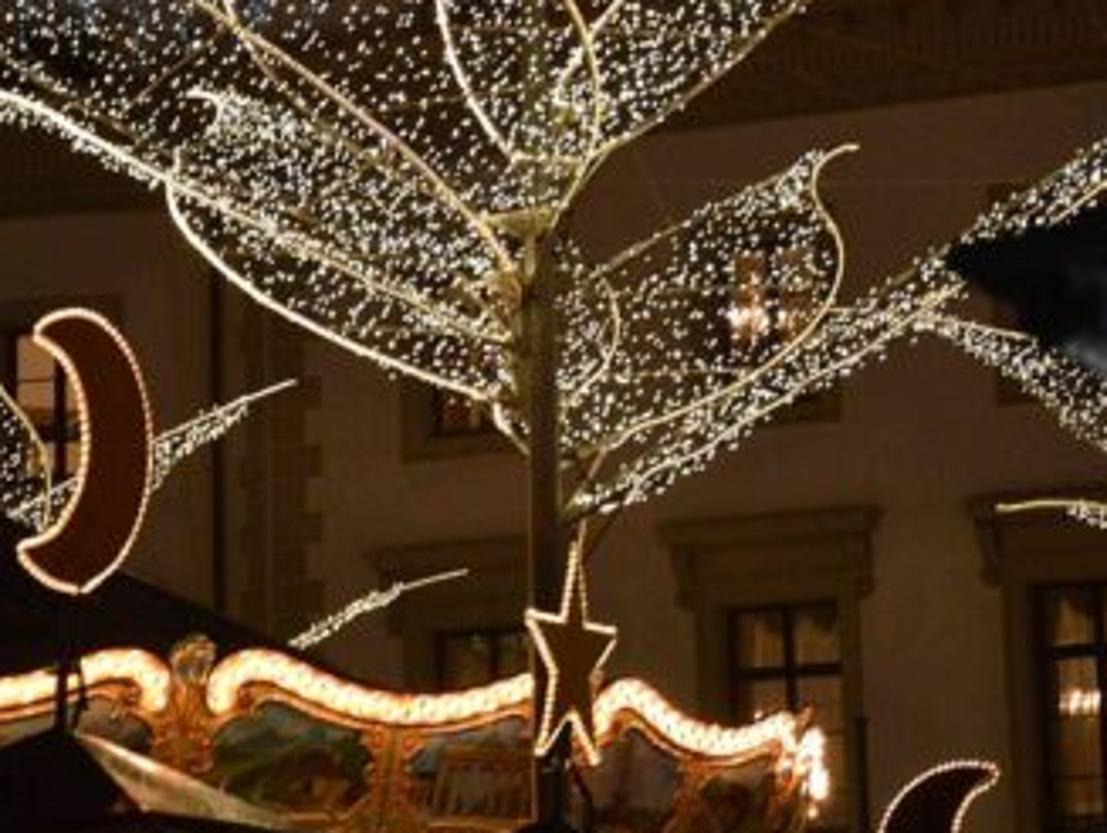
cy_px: 69
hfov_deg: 10.4
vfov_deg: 7.8
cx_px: 552
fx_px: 6083
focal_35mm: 190
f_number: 5.3
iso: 900
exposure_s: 1/60
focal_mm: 62
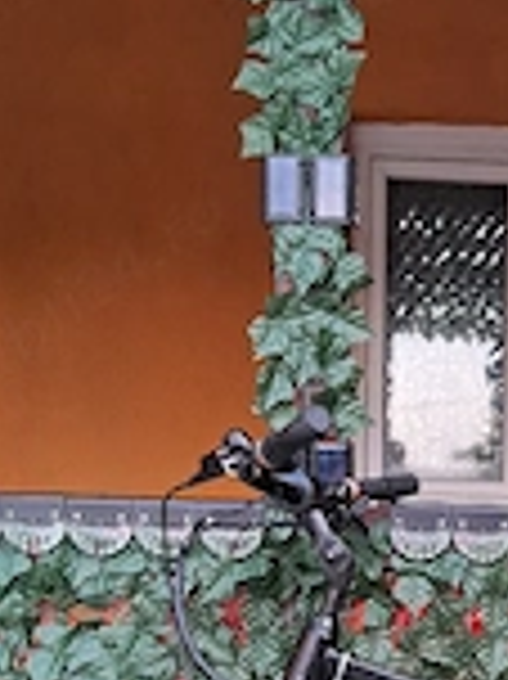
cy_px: 707
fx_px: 1352
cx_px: 517
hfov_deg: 20.5
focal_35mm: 69
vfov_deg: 26.4
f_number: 1.8
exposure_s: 1/50
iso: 200
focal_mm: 3.98
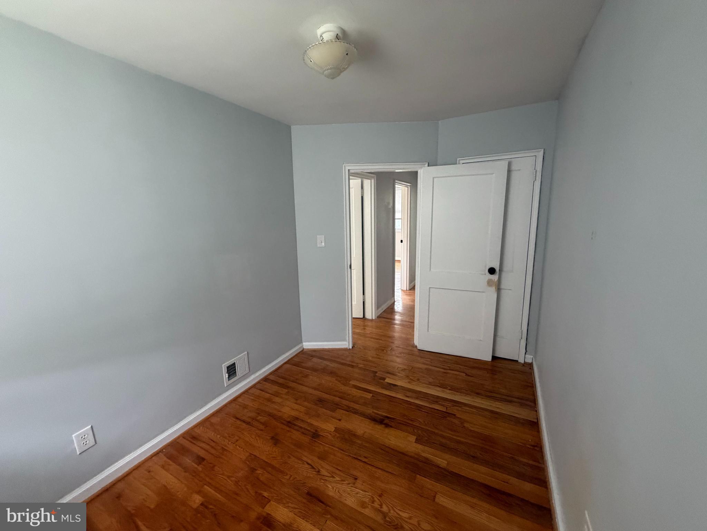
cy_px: 266
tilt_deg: -10.7
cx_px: 354
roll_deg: +0.7
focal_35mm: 14
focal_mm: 2.22
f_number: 2.2
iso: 320
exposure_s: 1/63
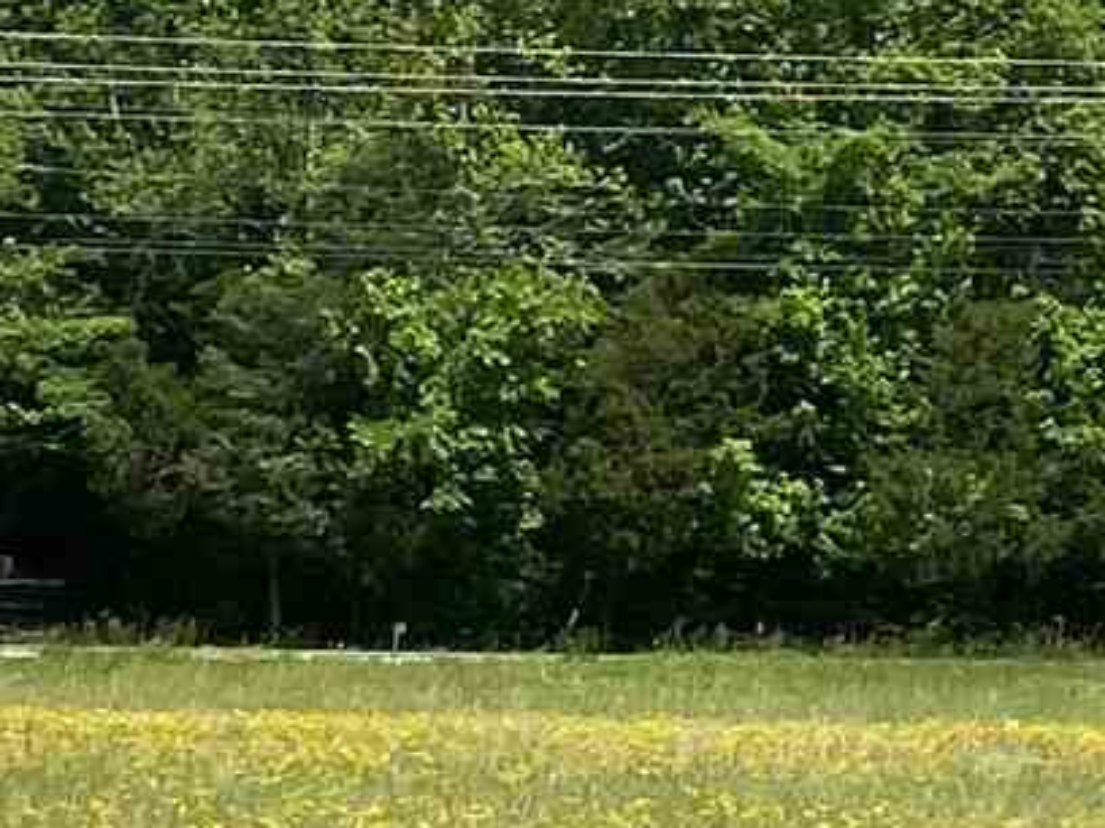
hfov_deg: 8.8
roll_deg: -1.4
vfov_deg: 7.6
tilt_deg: +7.8
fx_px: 6257
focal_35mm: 196
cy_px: 60
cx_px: 2990
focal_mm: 4.25
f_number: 1.8
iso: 32
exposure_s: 1/2625
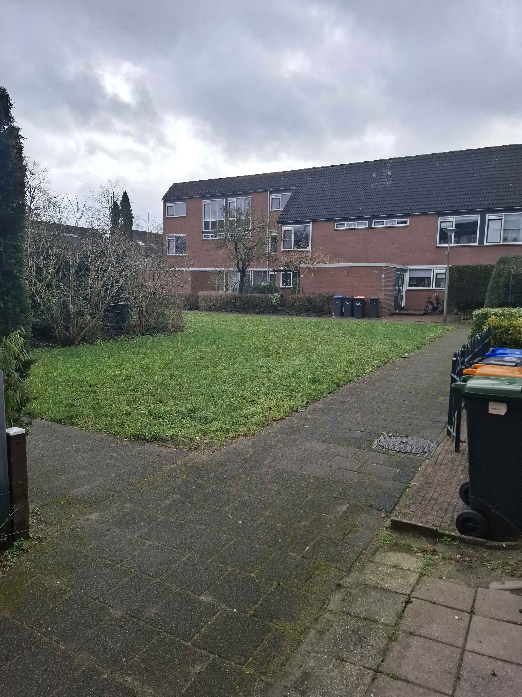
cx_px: 261
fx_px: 462
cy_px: 348
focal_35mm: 23
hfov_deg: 58.9
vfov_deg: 73.9
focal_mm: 5.54
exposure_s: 1/1129
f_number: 1.8
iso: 50
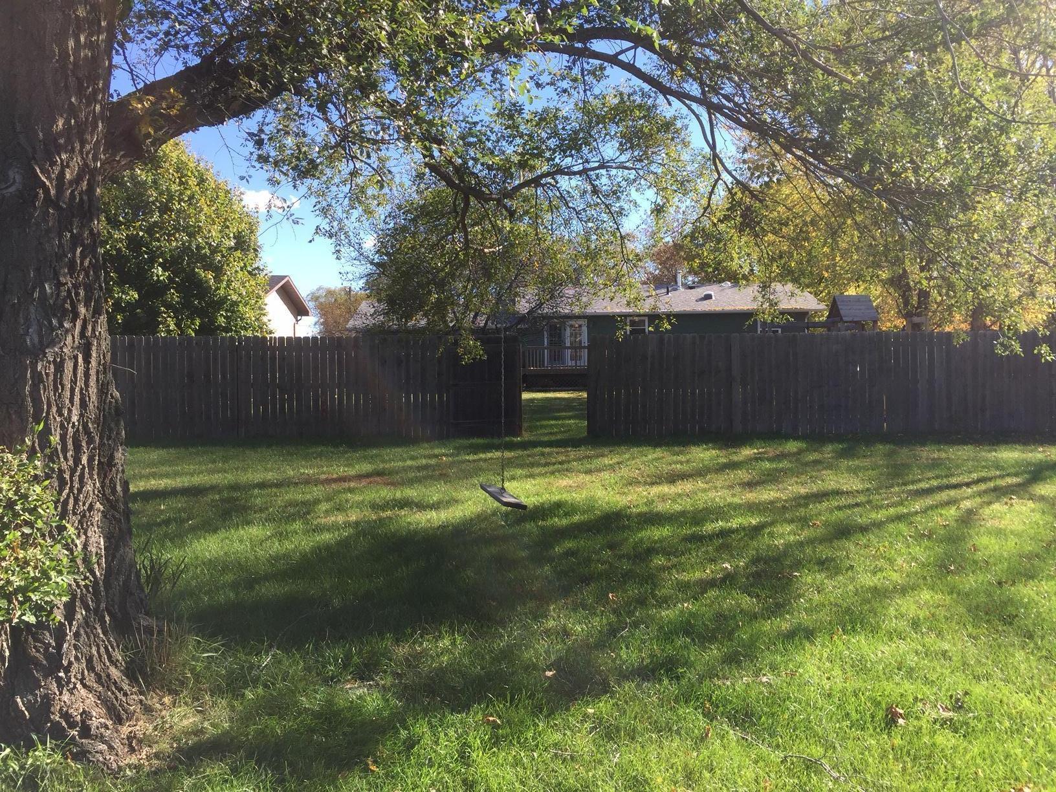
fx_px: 885
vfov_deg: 48.2
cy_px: 396
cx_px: 528
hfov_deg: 61.7
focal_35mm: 29
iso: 32
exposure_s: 1/760
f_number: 2.2
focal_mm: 4.15
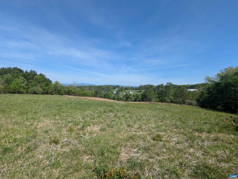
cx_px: 119
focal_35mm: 13
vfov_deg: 90.1
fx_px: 90
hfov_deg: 106.1
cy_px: 90
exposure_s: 1/1198
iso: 47
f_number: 2.2
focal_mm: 1.95
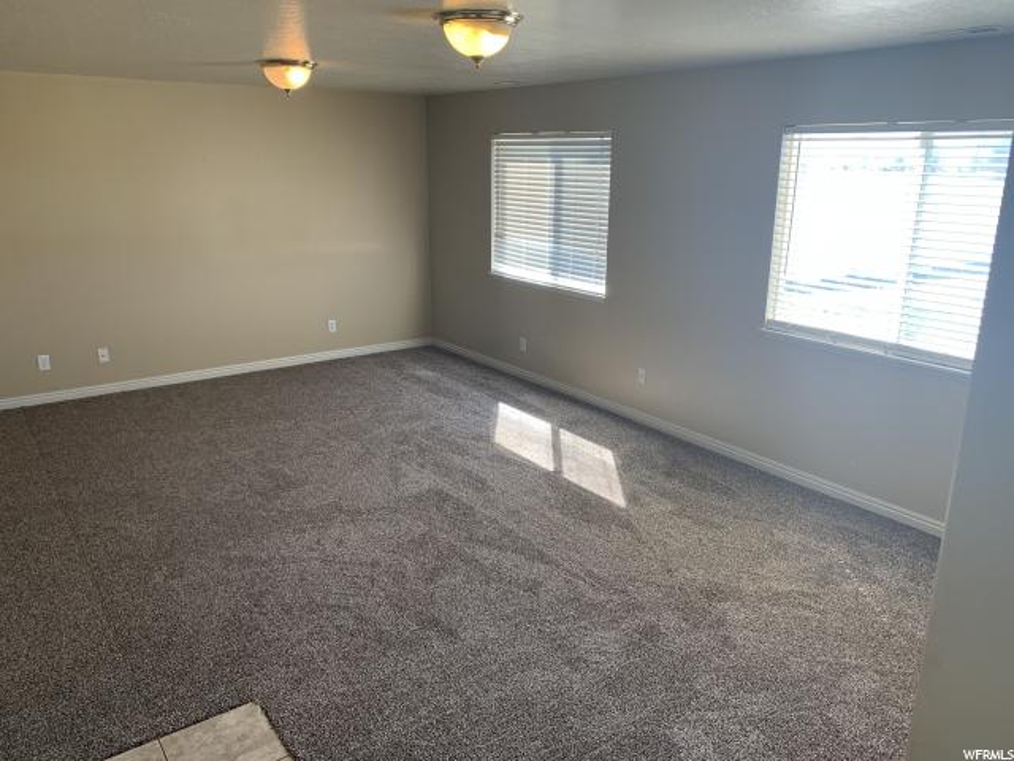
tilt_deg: -15.7
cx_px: 507
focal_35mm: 26
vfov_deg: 53.1
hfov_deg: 67.3
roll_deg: -0.4
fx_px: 762
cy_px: 380
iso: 64
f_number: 1.8
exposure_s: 1/120
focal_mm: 4.25
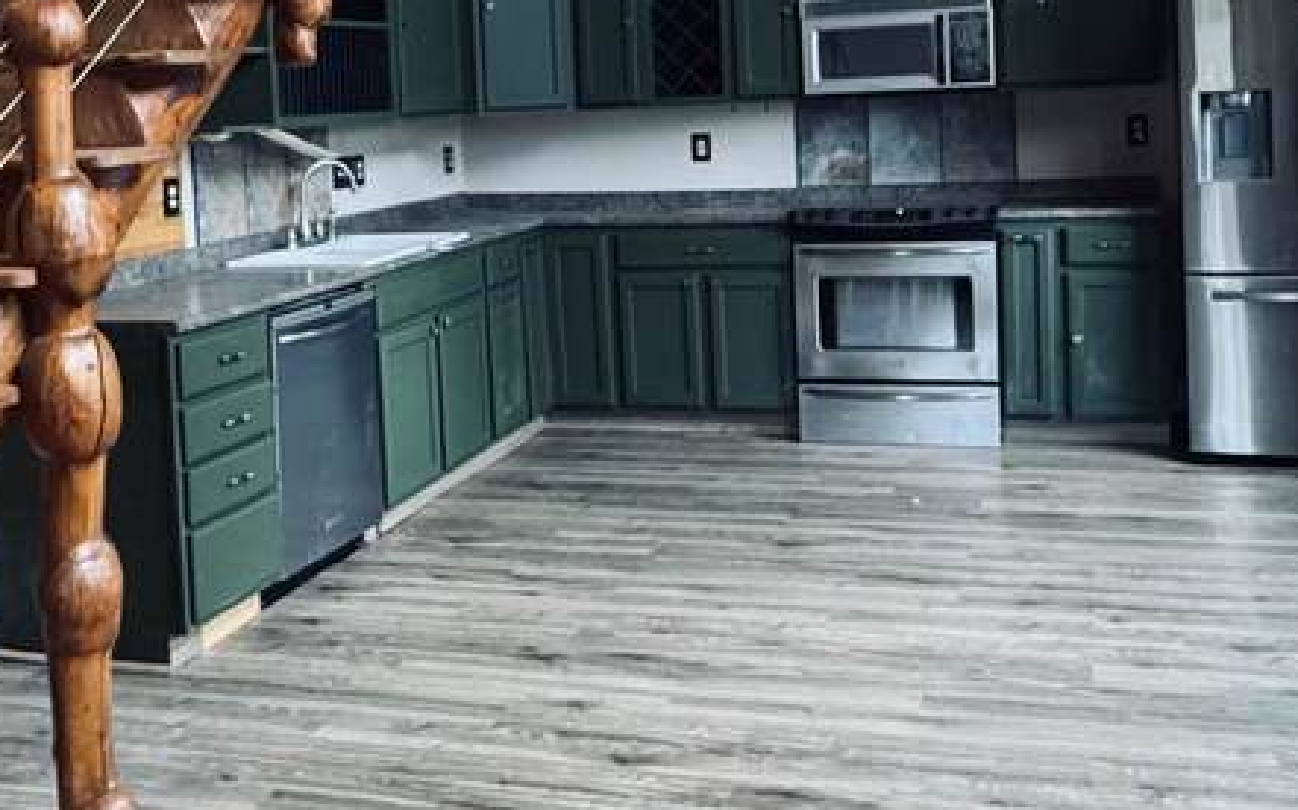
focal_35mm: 43
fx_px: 1521
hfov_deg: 46.2
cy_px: 188
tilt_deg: -4.7
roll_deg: +3.0
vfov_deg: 29.3
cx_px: 590
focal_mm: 2.22
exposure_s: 1/62
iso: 320
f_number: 2.2
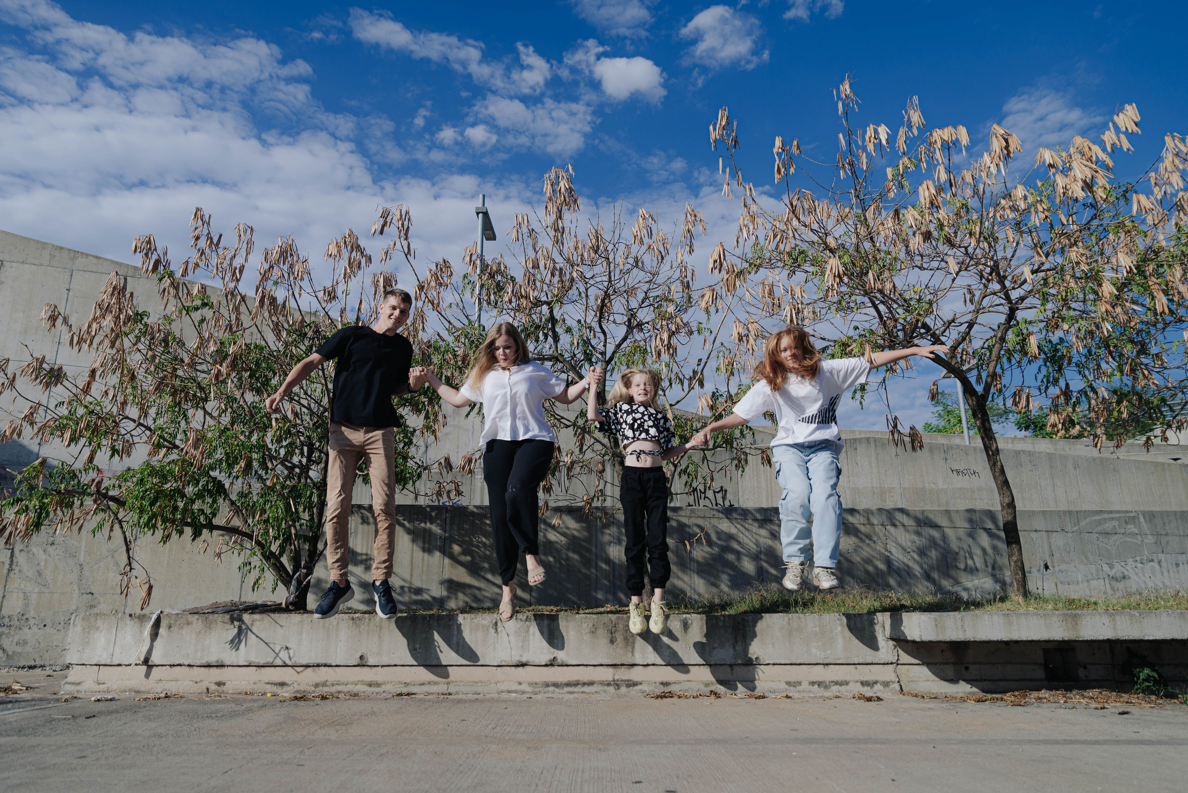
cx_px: 594
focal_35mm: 24
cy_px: 396
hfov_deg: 73.7
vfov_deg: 53.2
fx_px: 792
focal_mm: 24
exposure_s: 1/2000
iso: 100
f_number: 3.5
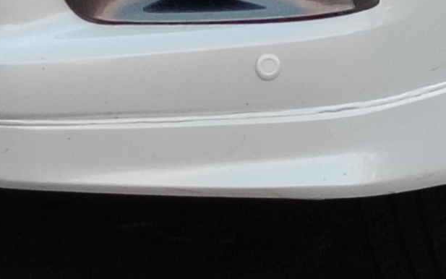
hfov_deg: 4.3
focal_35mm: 488
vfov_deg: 2.7
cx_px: 232
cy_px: -447
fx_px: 5933
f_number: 1.75
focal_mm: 5.25
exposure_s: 1/392
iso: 100
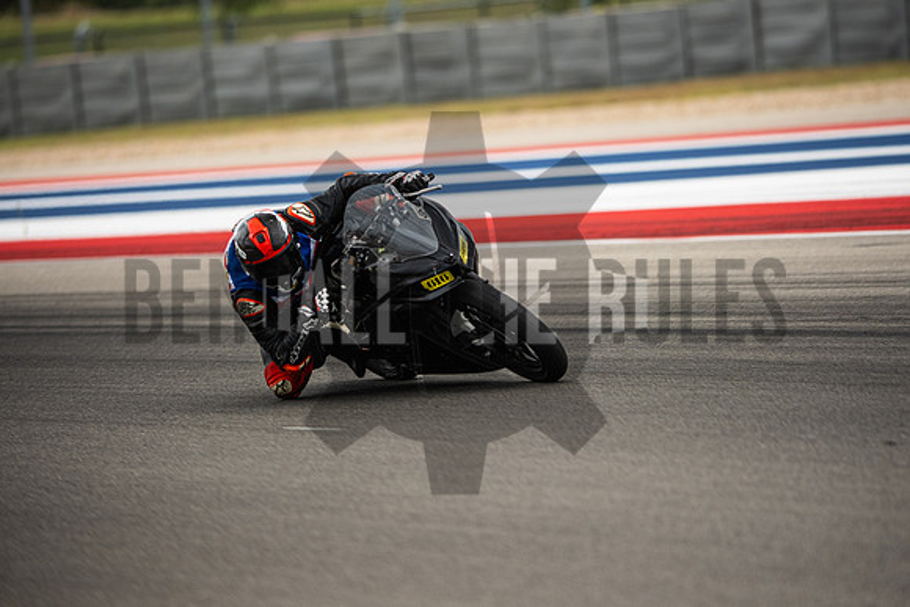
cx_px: 455
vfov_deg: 4.6
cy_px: 304
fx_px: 7585
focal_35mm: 300
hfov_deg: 6.9
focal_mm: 200
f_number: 2
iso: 400
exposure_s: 1/5000
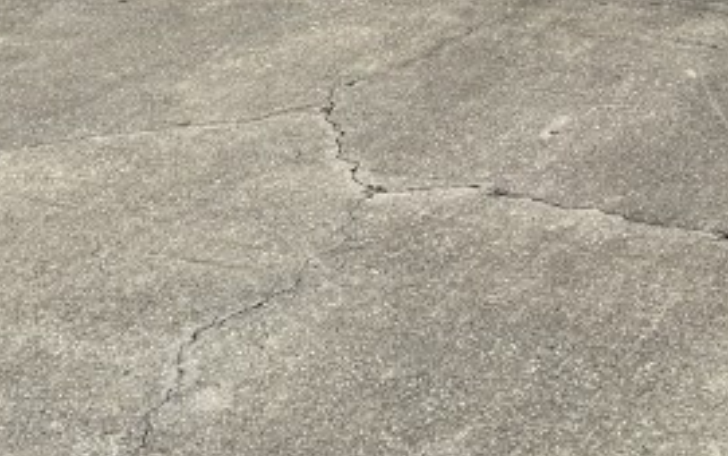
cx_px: 567
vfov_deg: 12.0
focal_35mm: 96
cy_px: -477
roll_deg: -0.6
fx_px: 1907
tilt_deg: +2.7
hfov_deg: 21.4
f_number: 1.78
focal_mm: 6.76
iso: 80
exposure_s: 1/9091
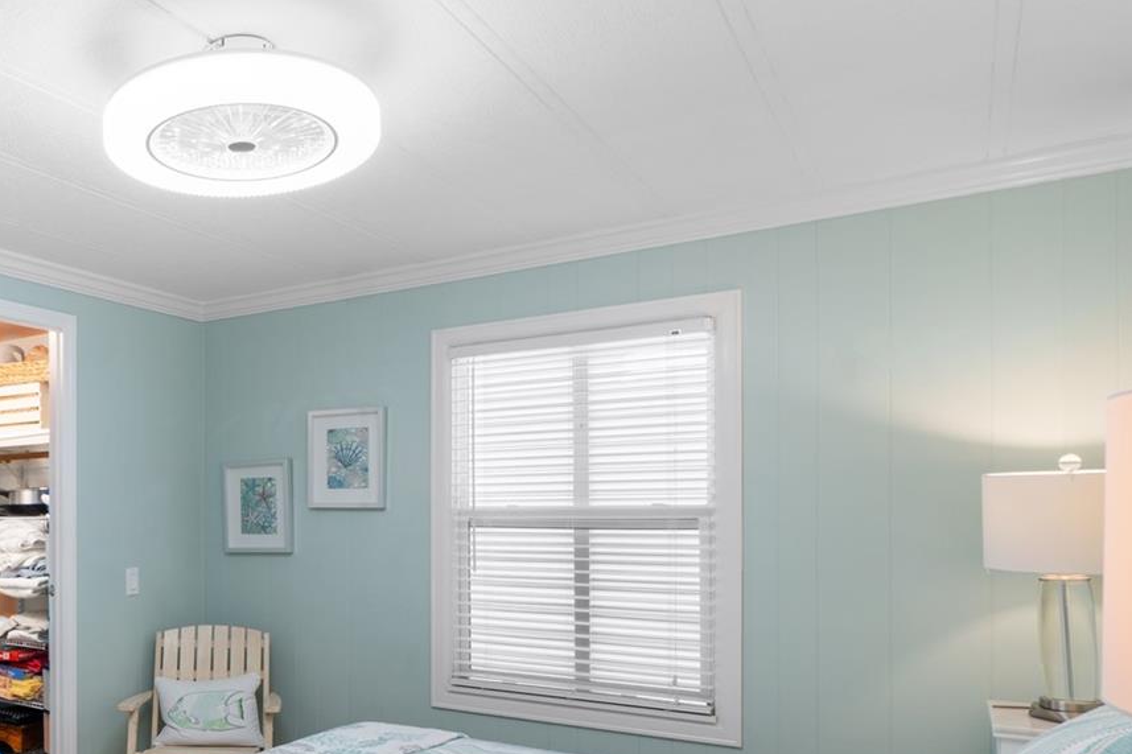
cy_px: 544
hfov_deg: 60.3
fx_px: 880
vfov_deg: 45.1
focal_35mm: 28
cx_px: 230
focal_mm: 10
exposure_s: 1/2.5
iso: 100
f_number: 9
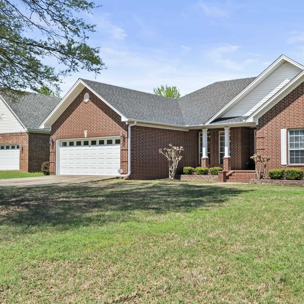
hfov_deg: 42.4
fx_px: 378
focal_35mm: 38
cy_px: 149
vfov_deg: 43.9
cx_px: 232
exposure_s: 1/80
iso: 400
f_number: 9
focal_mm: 19.1
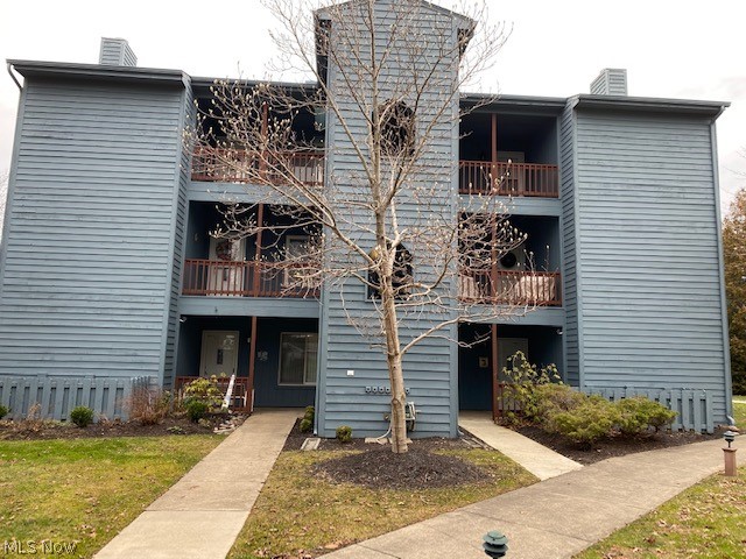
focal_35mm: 26
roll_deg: -2.0
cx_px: 373
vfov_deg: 53.1
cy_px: 280
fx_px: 560
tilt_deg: +7.4
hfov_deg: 67.3
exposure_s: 1/122
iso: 40
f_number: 1.8
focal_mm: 4.25
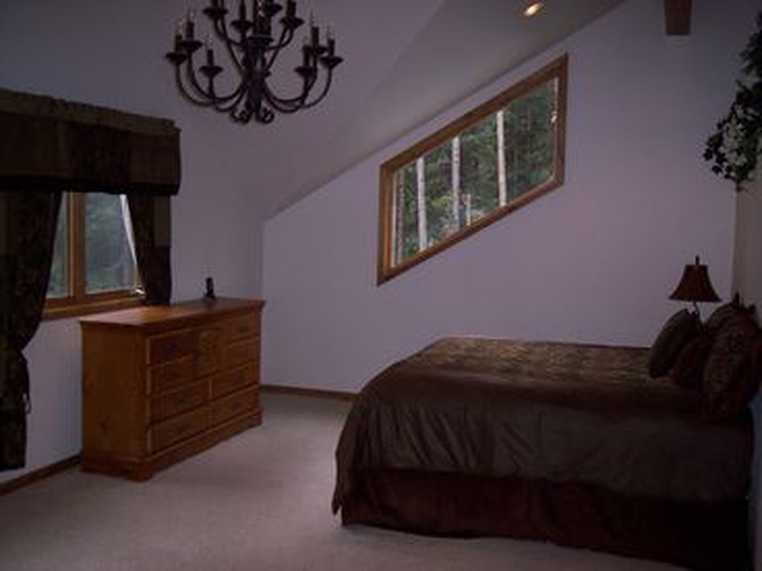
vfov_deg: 36.8
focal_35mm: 39
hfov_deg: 47.9
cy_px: 286
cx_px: 381
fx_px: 859
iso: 140
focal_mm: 8
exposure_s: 1/60
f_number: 2.8
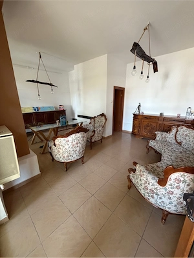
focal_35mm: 14
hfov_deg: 85.7
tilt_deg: -15.6
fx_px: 105
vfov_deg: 102.1
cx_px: 97
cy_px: 129
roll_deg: +1.1
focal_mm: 2.22
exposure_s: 1/60
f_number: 2.2
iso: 500
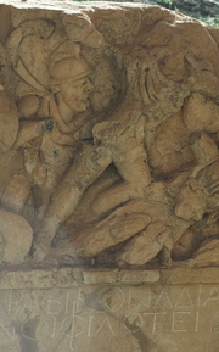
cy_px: 177
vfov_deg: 10.6
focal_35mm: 198
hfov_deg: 6.6
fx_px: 1893
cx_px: 54
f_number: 7.1
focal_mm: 85
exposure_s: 1/200
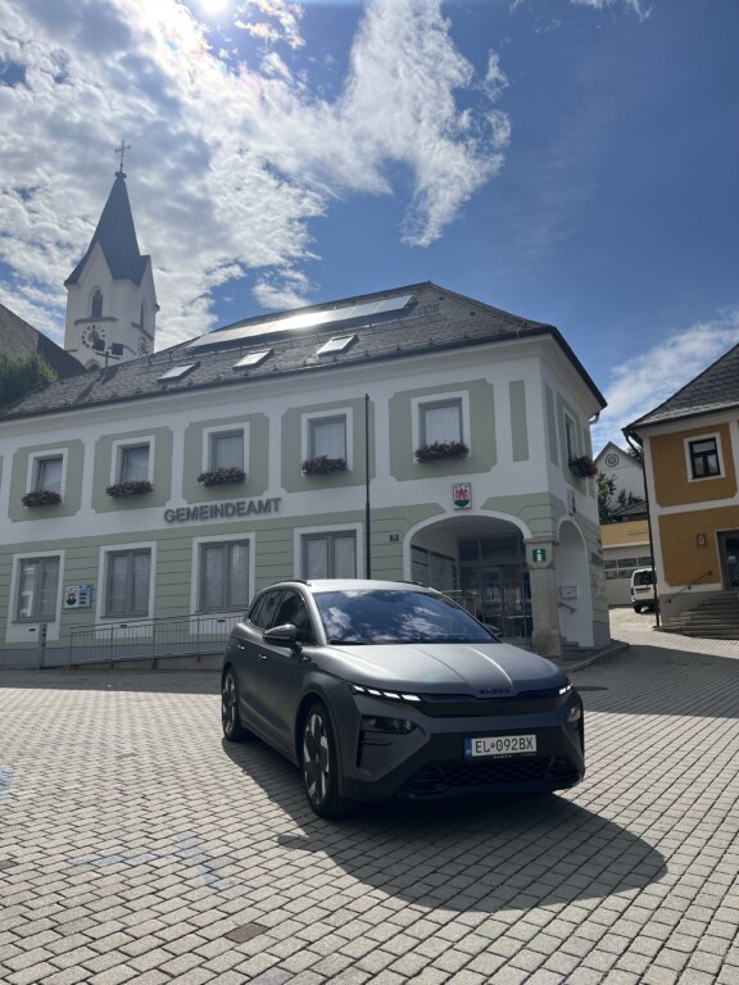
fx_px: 740
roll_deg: +0.9
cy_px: 492
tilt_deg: +11.9
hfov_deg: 53.1
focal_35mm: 26
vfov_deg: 67.3
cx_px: 370
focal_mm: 5.1
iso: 50
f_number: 1.6
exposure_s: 1/10870
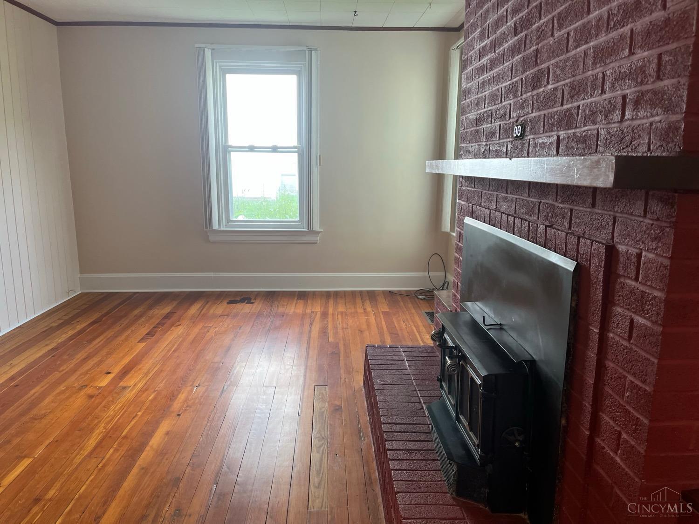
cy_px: 262
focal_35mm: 26
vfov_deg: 53.1
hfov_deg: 67.3
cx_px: 350
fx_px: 525
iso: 125
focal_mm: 5.1
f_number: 1.6
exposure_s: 1/121
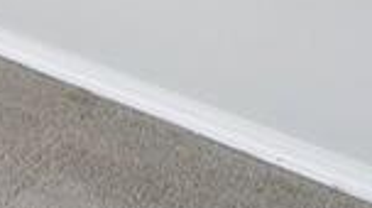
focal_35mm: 106
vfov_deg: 8.1
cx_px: -761
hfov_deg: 11.3
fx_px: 1044
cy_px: -565
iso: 640
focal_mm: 10
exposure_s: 1/160
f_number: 10
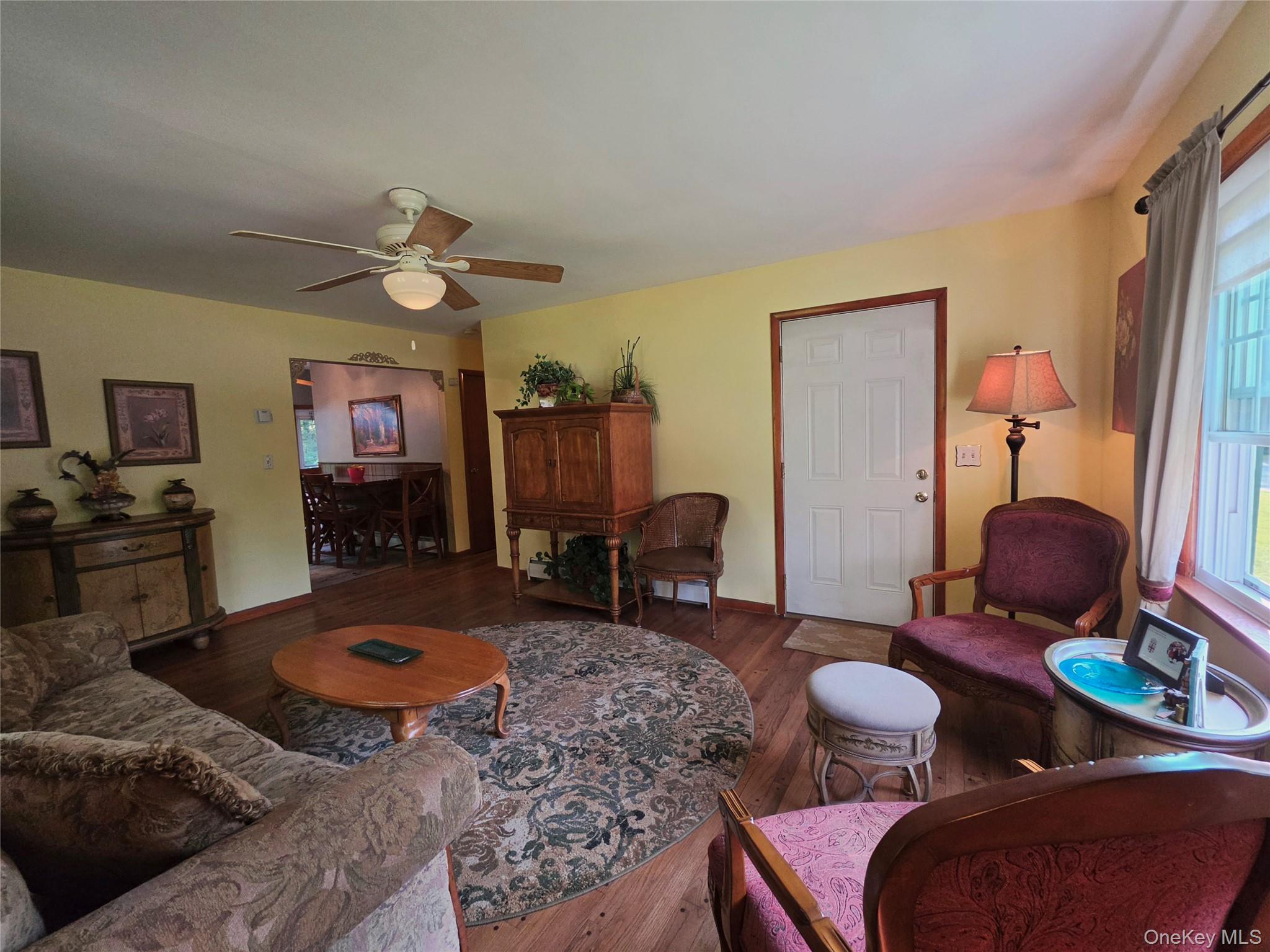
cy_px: 476
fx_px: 477
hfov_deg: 106.2
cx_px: 635
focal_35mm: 13
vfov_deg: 89.9
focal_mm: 2.2
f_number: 1.9
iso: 200
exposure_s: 1/120
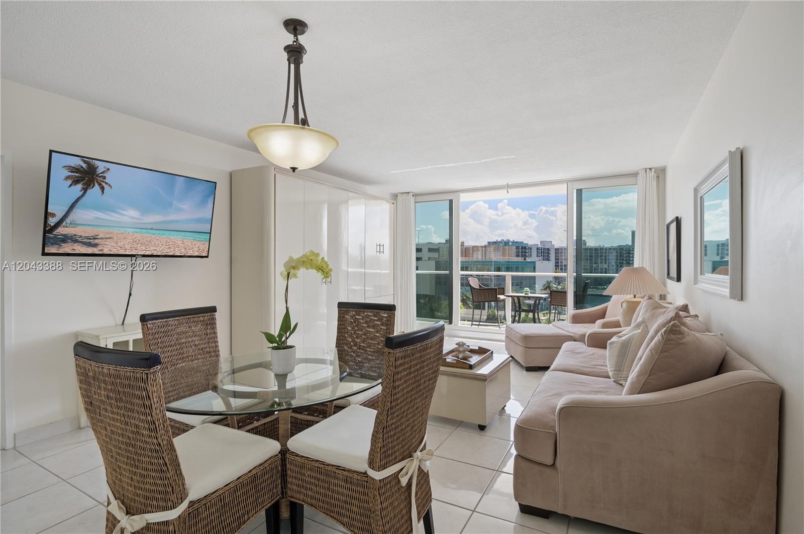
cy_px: 267
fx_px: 379
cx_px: 402
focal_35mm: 17
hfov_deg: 93.3
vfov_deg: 70.3
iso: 250
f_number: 8
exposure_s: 1/100
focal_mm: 17
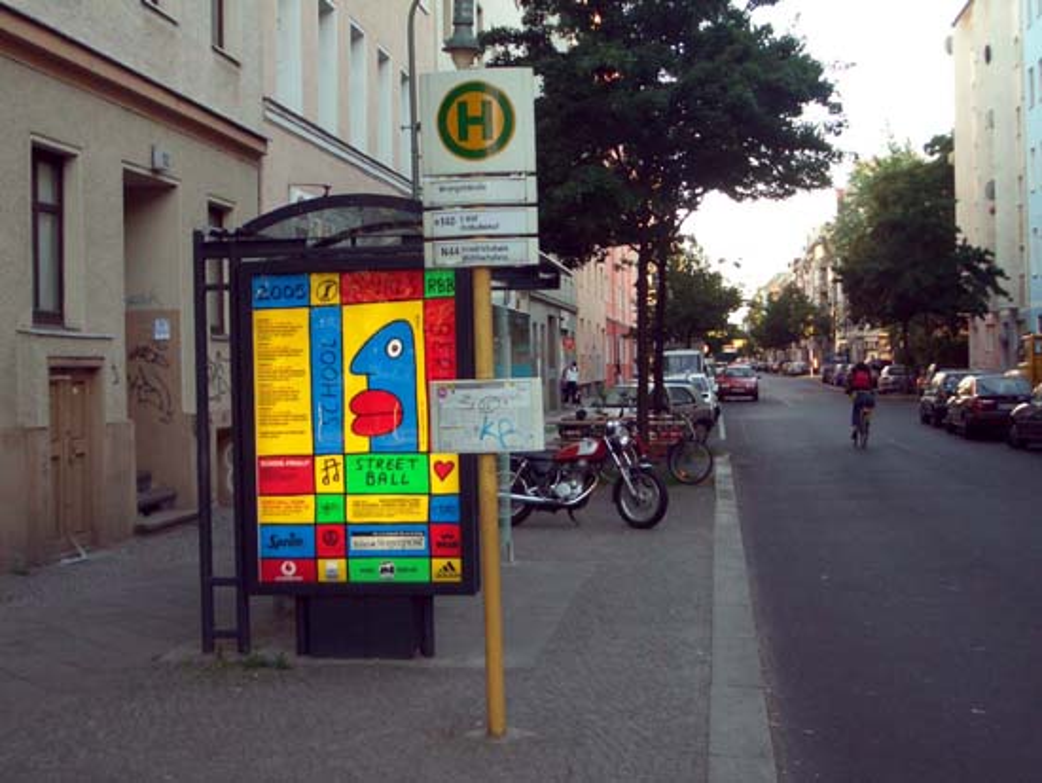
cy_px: 392
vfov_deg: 29.7
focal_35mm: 49
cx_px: 521
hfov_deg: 38.9
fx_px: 1476
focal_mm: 8.2
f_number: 3.1
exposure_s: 1/100
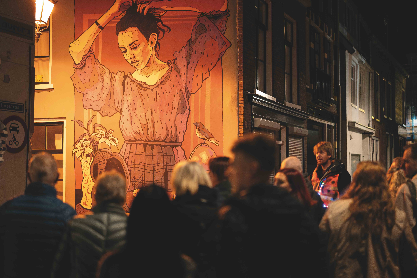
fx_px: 579
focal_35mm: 50
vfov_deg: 27.0
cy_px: 139
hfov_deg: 39.6
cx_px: 208
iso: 1250
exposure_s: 1/50
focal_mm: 50
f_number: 1.4
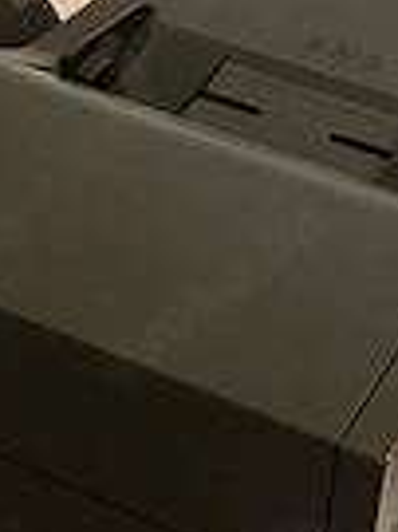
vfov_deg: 25.3
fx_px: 1182
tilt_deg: -43.7
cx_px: 296
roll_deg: -2.8
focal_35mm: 77
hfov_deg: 19.0
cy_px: 339
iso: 500
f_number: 1.6
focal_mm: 5.1
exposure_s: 1/33
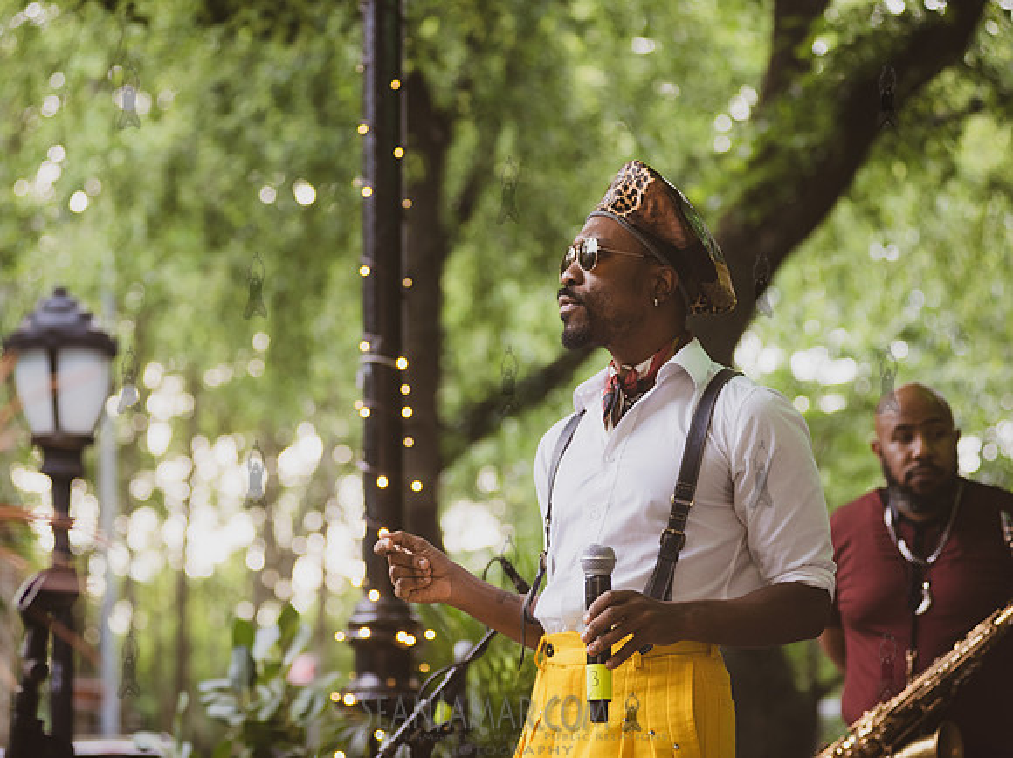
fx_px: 2715
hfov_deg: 21.1
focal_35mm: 93
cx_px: 445
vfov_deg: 15.9
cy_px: 379
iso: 1000
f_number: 3.5
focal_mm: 86
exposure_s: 1/500
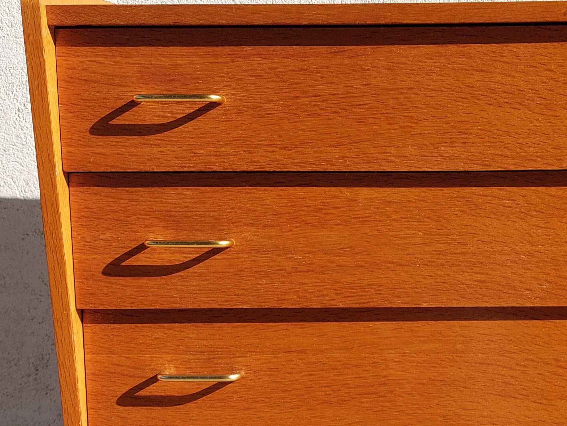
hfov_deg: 32.2
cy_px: 286
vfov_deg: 25.1
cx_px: 468
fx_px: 950
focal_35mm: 58
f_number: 1.8
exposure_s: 1/833
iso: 25
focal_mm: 5.23
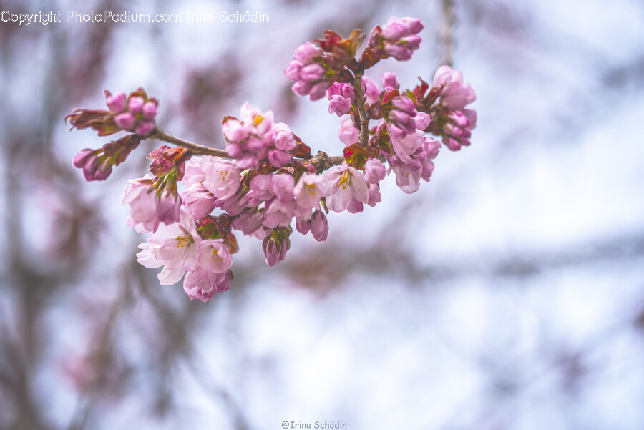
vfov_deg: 15.2
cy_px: 215
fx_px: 1611
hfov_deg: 22.6
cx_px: 322
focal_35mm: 90
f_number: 3.2
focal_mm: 90
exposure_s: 1/1250
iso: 100
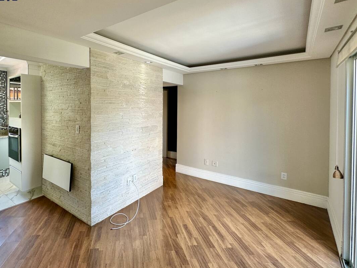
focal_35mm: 19
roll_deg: -0.6
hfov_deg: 83.4
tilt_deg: -0.3
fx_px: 196
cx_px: 139
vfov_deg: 68.1
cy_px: 109
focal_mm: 2.22
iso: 64
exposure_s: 1/99
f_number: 2.2
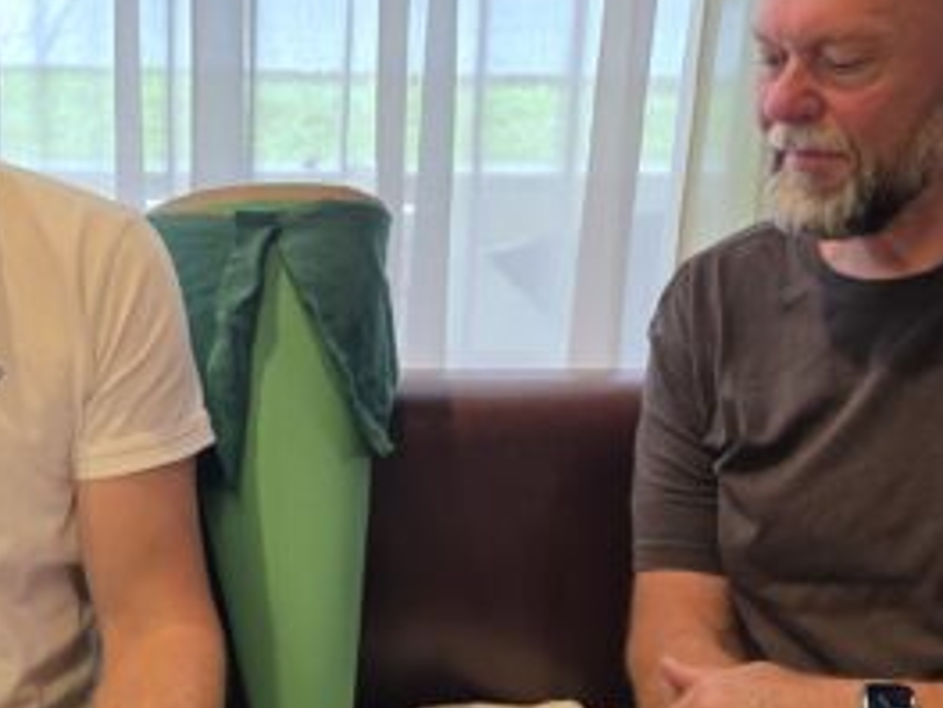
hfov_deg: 28.9
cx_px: 379
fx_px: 1825
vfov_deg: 21.9
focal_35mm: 67
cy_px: 400
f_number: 1.7
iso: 80
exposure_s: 1/100
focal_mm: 6.3
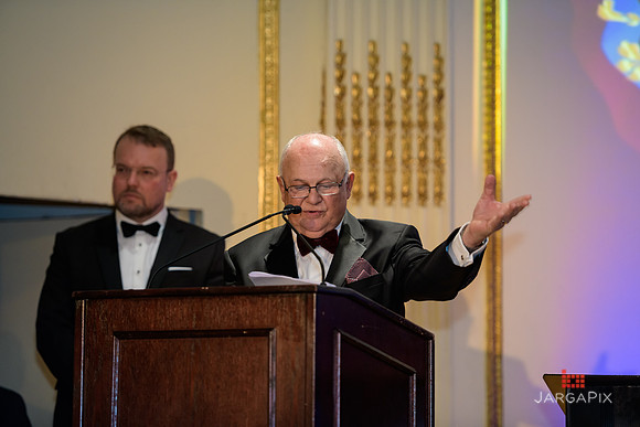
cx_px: 320
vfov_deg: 9.2
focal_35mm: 150
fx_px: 2667
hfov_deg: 13.7
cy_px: 214
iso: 1250
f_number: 3.2
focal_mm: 150
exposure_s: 1/125
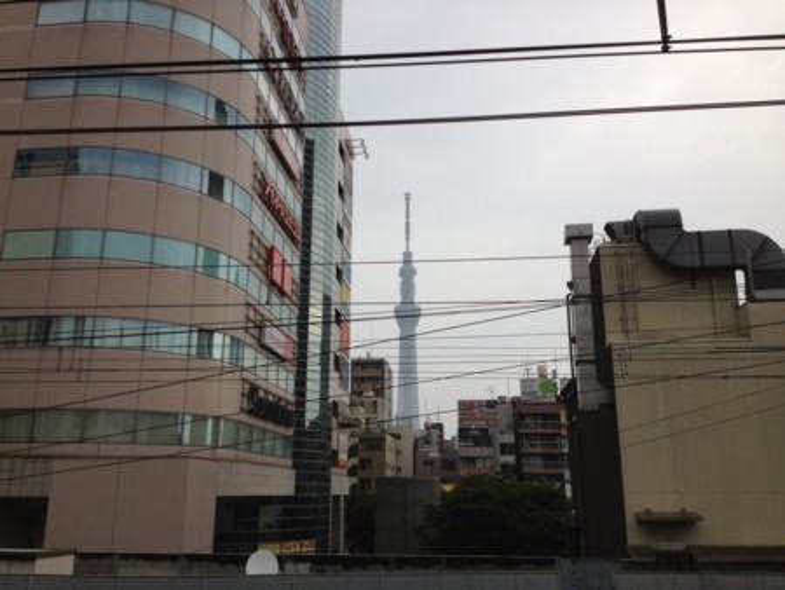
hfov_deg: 52.6
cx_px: 392
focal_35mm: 35
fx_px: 794
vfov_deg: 40.7
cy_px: 295
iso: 64
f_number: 2.4
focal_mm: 4.28
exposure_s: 1/262
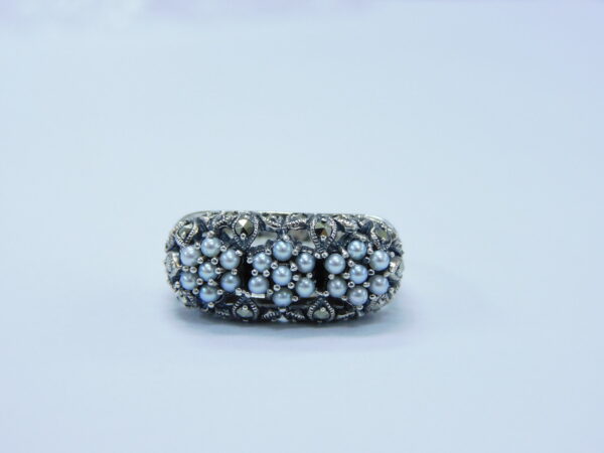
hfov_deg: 23.0
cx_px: 302
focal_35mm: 85
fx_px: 1483
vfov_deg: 17.4
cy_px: 226
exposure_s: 1/25
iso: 400
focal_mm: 15.2
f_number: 4.5
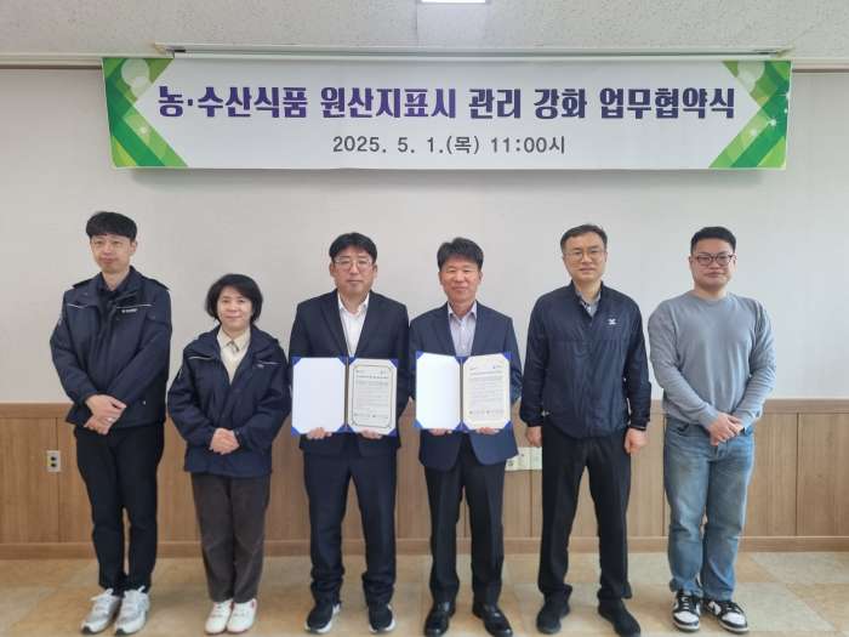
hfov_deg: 67.3
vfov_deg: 53.1
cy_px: 318
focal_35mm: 26
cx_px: 424
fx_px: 638
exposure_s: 1/120
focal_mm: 5.4
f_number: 1.8
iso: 100
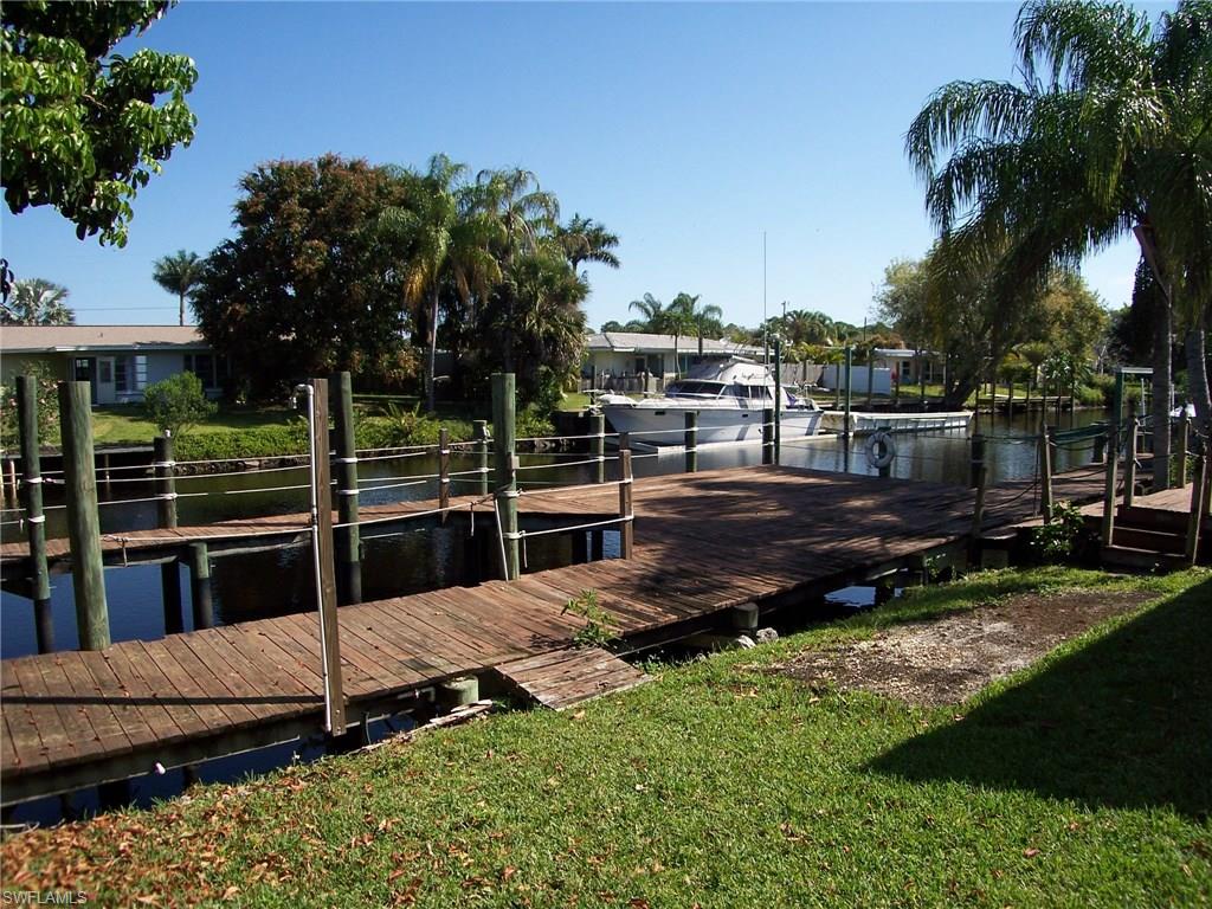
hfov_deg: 47.9
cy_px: 454
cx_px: 606
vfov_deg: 36.8
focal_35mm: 39
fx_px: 1365
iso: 100
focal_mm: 8
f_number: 4
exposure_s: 1/750
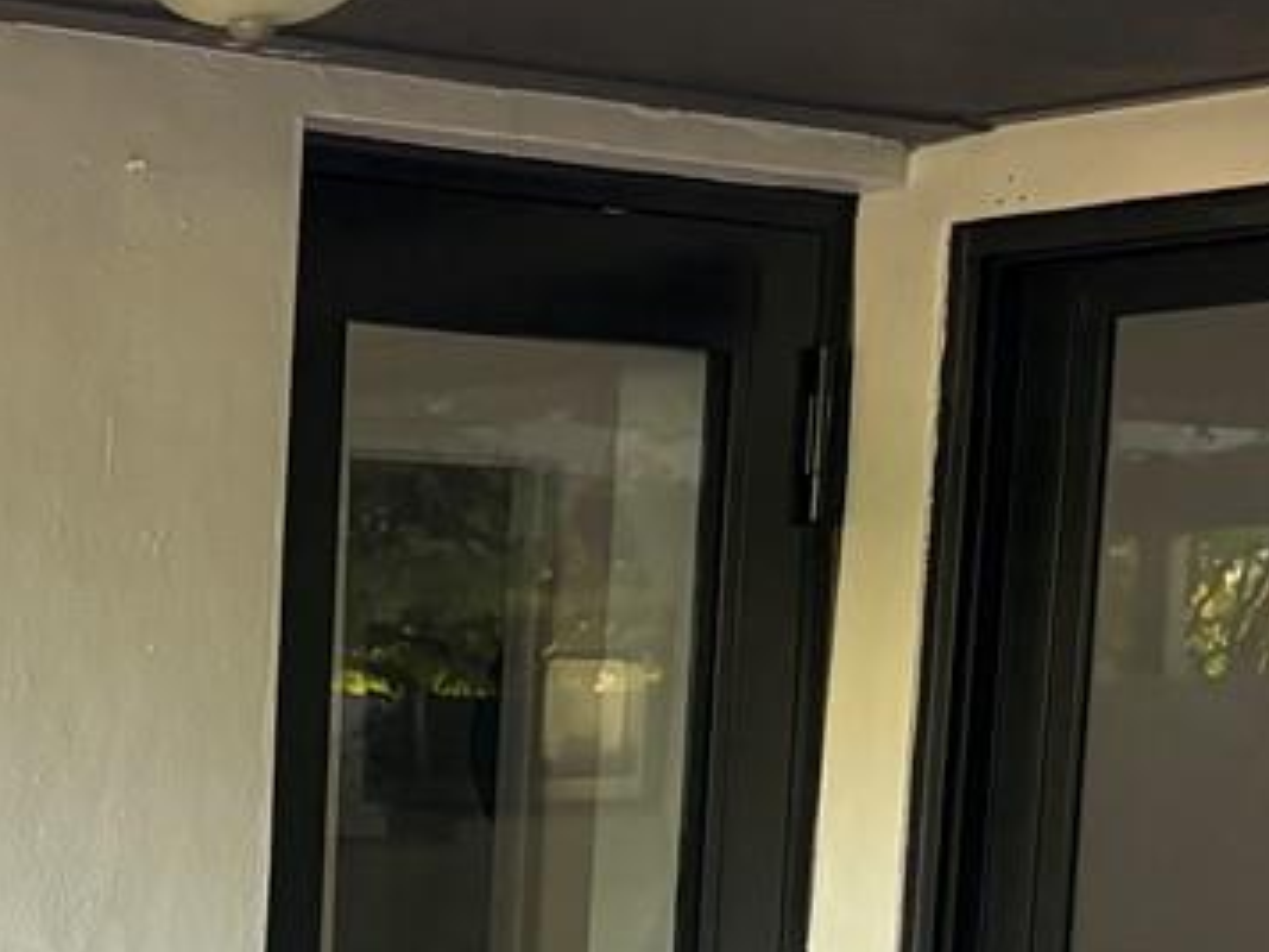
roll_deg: -0.4
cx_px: -1273
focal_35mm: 117
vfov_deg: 12.2
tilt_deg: -5.7
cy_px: 1301
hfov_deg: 14.1
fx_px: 4289
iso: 125
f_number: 1.6
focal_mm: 5.96
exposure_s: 1/89
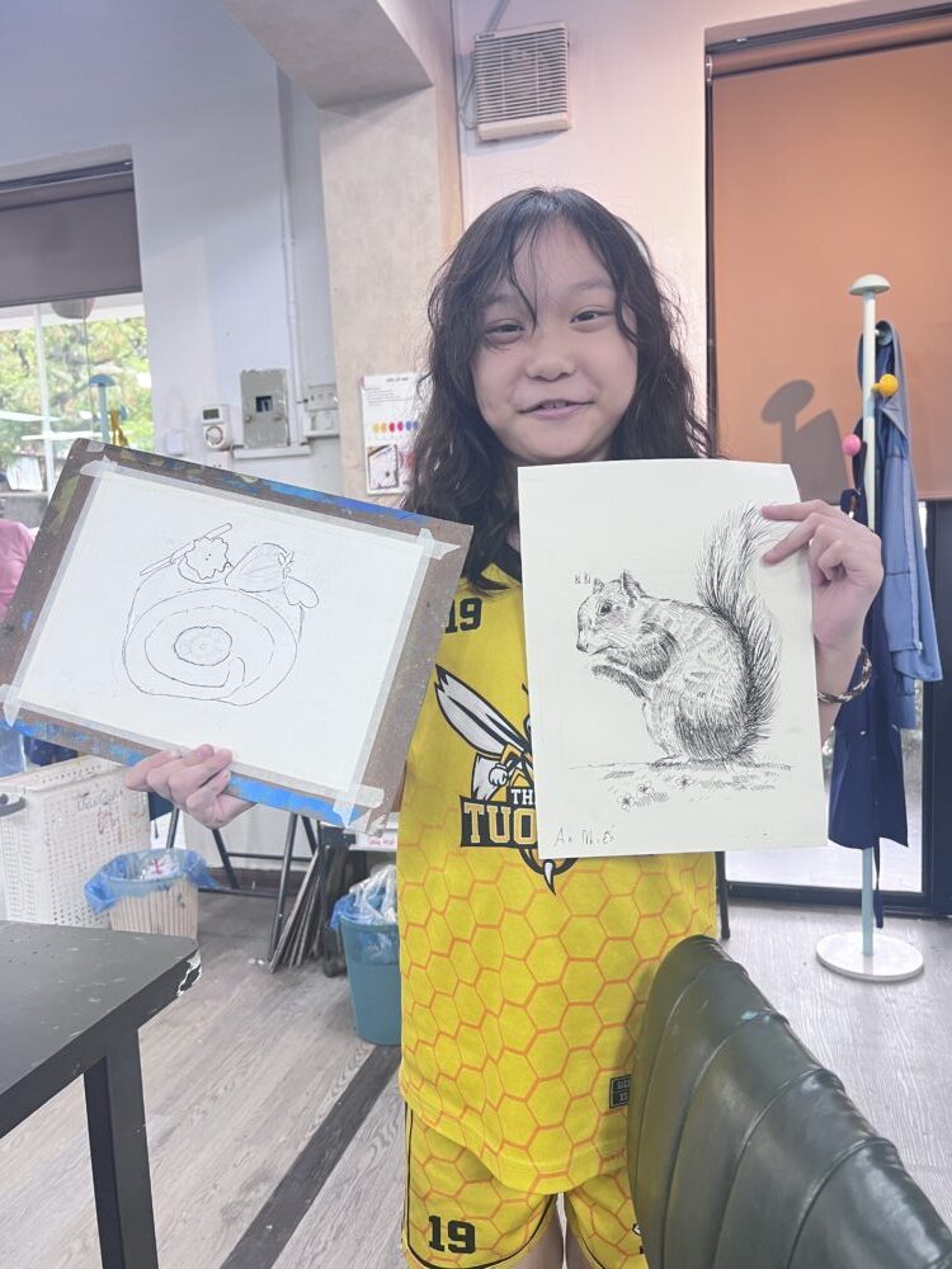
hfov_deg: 53.1
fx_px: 953
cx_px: 476
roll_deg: +1.9
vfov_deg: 67.3
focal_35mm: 26
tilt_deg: -5.6
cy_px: 634
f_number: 1.5
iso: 80
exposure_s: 1/50
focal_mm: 5.7
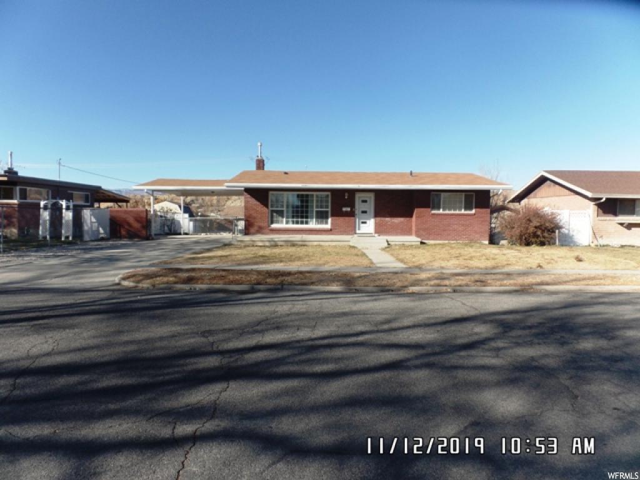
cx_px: 320
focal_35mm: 23
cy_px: 240
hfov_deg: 73.9
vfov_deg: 58.9
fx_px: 425
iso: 80
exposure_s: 1/750
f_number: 3.5
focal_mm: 4.1
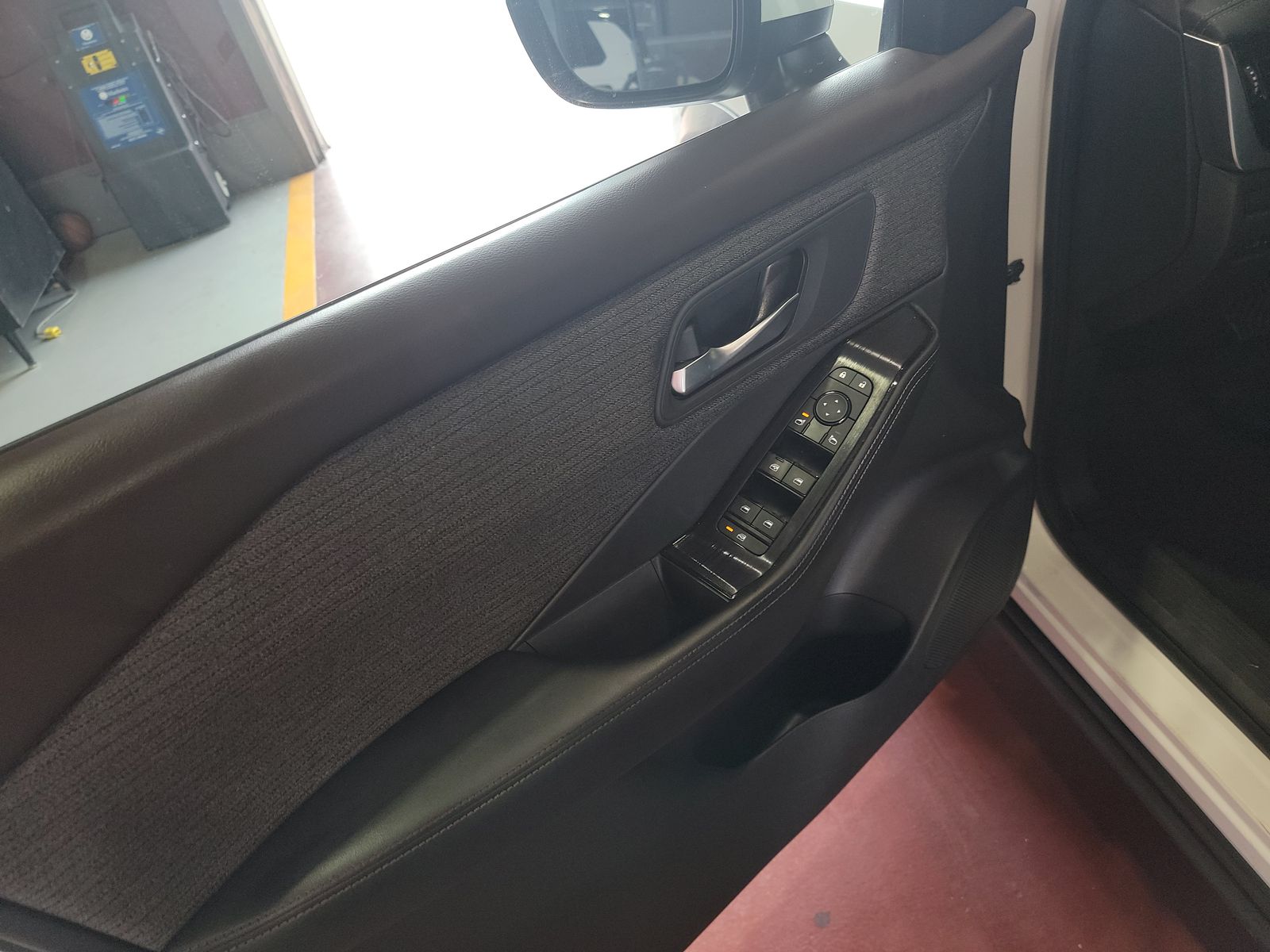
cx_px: 635
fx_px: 881
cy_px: 476
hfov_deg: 71.6
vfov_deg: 56.8
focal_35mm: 24
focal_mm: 6.7
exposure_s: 1/59
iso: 115
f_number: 1.8
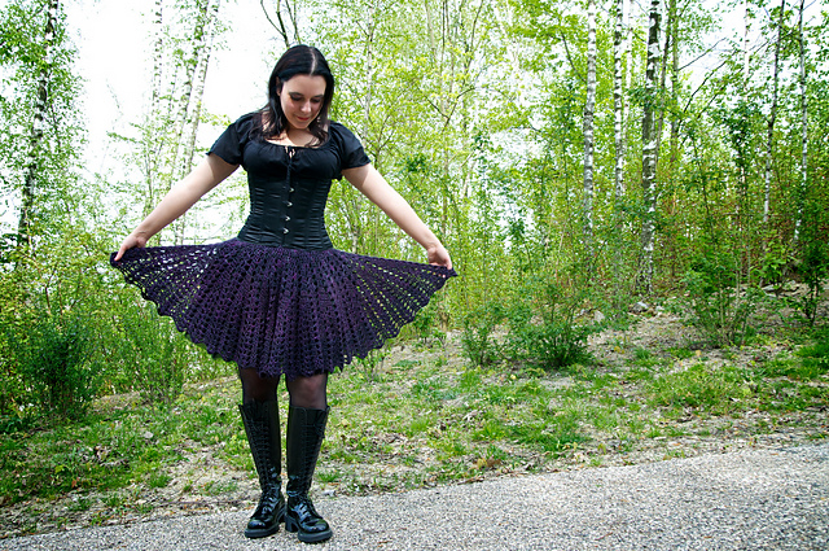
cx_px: 414
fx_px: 759
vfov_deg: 39.9
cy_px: 276
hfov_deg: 57.3
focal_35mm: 33
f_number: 5
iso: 200
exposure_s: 1/200
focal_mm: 22
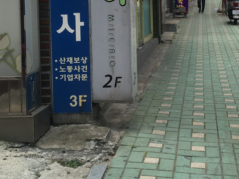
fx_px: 532
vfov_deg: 18.8
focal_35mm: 77
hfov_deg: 24.7
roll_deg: +0.6
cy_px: 21
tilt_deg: -1.9
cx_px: 206
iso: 25
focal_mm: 4.15
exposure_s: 1/646
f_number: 2.2
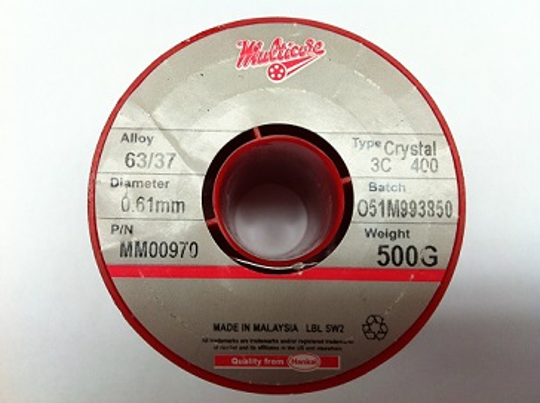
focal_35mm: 35
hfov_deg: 52.7
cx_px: 270
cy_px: 202
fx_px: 545
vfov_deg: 40.6
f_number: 2.8
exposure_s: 1/40
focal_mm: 3.85
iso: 80
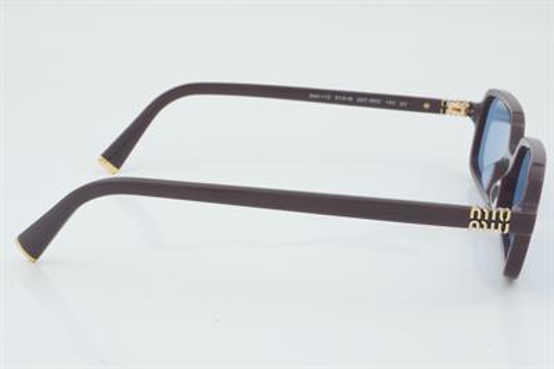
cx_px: 277
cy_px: 184
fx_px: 1153
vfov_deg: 18.2
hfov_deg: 27.0
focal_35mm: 75
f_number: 32
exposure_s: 1/3
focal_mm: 50
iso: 100
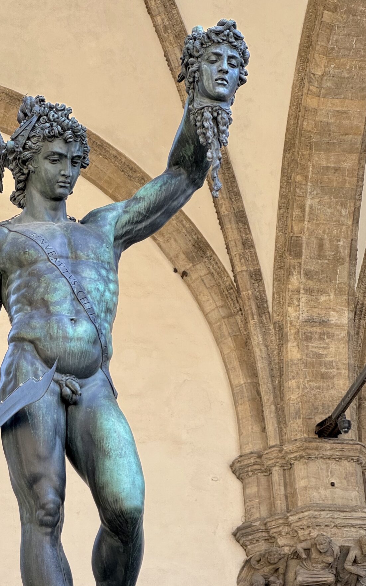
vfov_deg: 17.5
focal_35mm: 119
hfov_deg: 11.0
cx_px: 85
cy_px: 420
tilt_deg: +24.9
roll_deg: +2.5
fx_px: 1900
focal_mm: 9
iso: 25
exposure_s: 1/102
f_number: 2.8
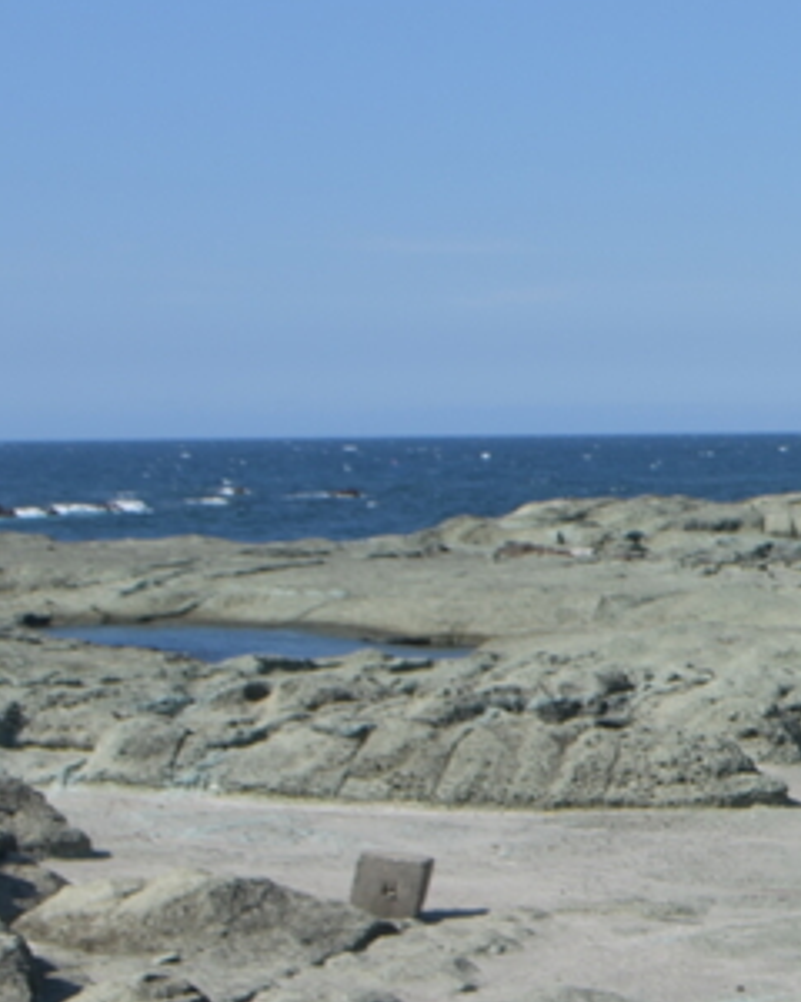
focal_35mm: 96
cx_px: 1799
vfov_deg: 20.0
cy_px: 489
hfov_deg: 13.0
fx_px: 2841
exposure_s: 1/250
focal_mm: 17
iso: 100
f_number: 8
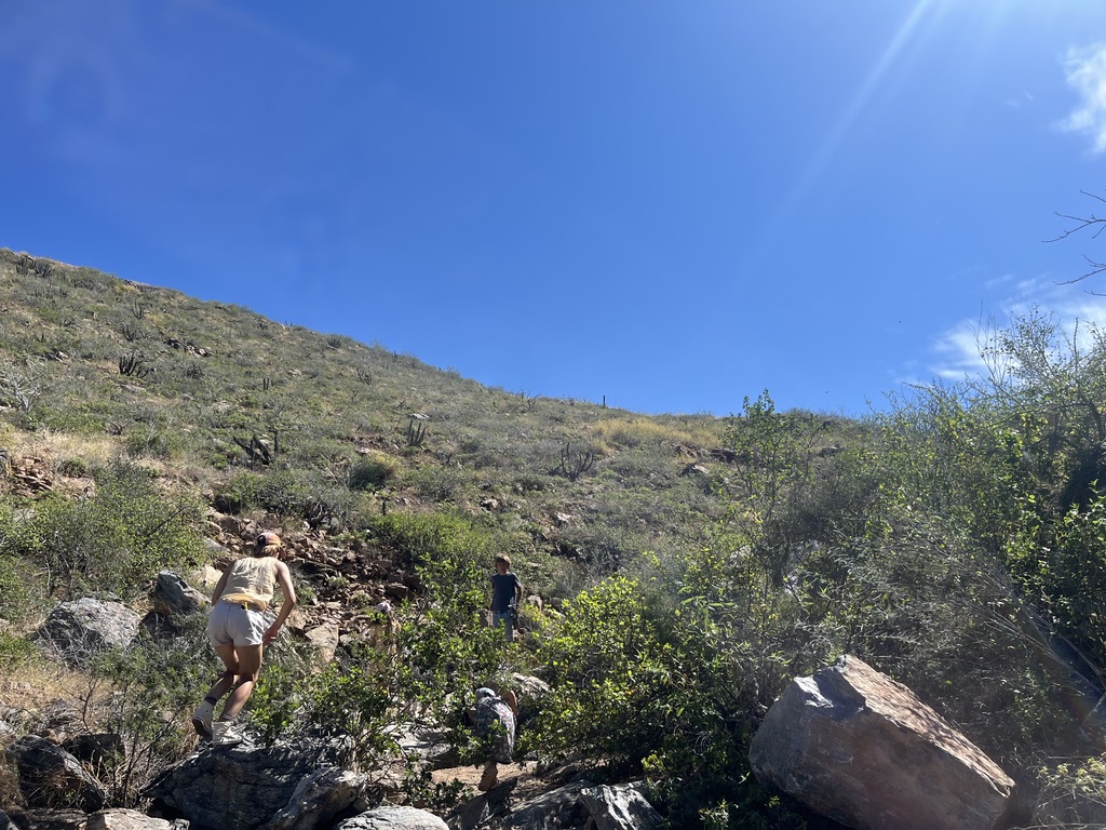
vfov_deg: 53.1
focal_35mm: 26
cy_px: 415
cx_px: 553
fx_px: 831
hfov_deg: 67.3
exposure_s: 1/4016
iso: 50
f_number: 1.6
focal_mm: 5.1
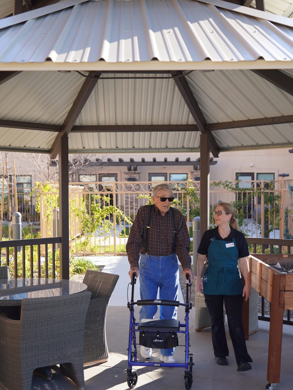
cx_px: 146
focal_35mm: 49
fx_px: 553
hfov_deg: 29.7
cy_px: 220
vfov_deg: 38.8
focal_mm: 45
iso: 100
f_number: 4
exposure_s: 1/200
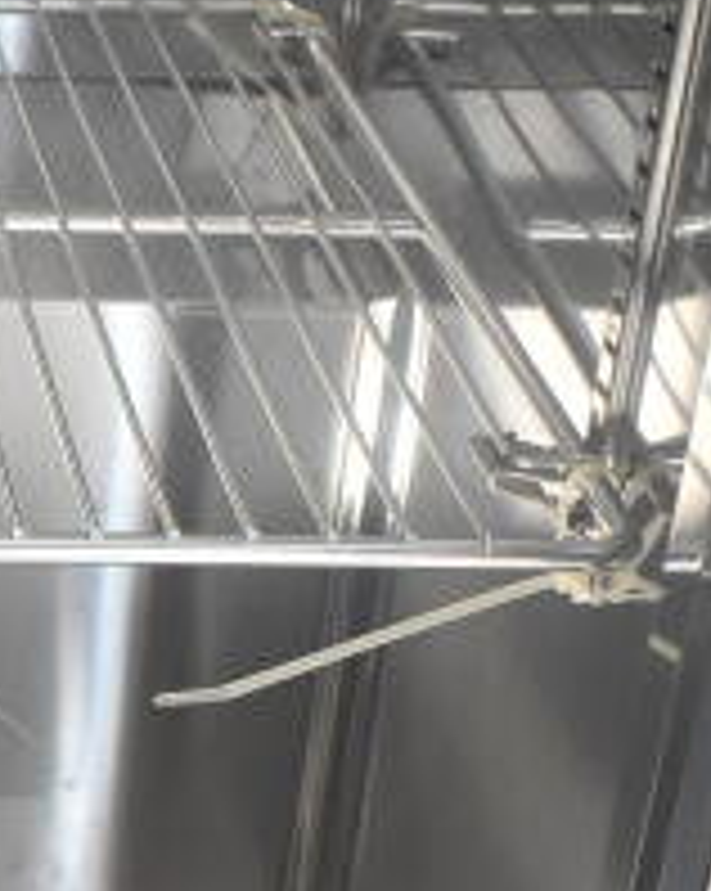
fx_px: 3082
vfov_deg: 16.4
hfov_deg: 12.3
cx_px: -464
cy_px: 652
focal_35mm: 117
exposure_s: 1/50
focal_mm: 18
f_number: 3.5
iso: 1600
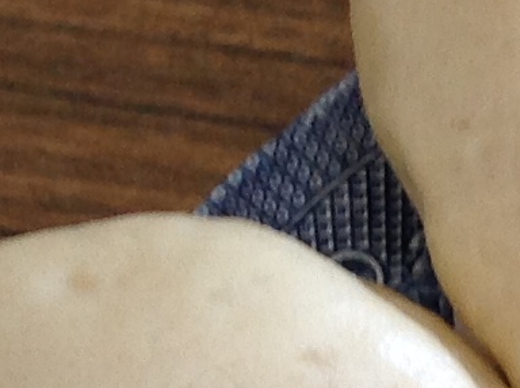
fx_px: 3541
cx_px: 1127
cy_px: 936
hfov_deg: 7.9
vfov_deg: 6.0
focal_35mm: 236
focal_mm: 4.28
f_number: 2.4
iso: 64
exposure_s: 1/40
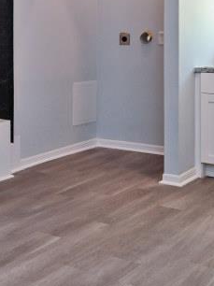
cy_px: 39
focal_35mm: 66
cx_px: 12
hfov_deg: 21.6
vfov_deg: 28.5
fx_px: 545
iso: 360
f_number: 4
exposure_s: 1/60
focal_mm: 14
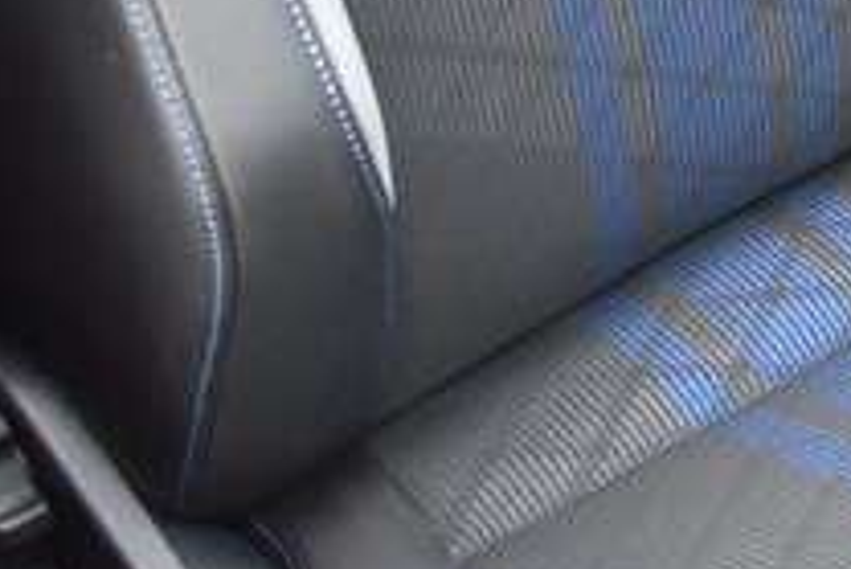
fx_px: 3146
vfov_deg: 9.9
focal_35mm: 133
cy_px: -336
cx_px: 1559
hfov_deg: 13.7
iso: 400
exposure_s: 1/100
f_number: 5
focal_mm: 18
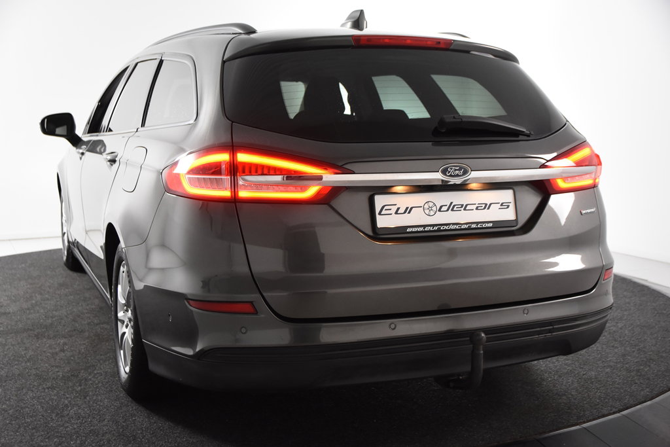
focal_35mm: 46
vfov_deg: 29.0
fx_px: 865
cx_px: 335
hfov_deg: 42.3
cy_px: 224
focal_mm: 31
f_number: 4
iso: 1600
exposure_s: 1/60
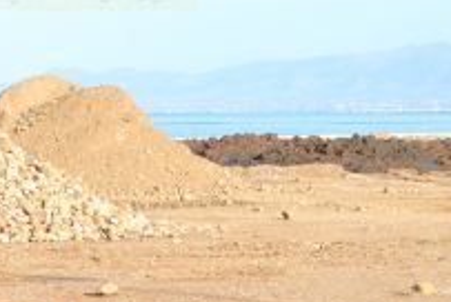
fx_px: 3307
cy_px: 243
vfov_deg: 5.2
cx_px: -84
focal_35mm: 264
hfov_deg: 7.7
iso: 100
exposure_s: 1/250
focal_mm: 55
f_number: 8
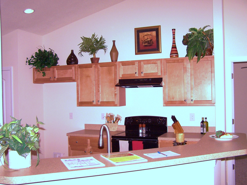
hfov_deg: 49.0
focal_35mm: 38
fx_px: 271
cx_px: 124
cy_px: 92
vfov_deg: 37.7
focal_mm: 6.3
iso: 80
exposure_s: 1/500
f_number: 2.8
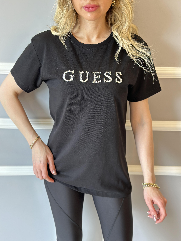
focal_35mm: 48
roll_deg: -2.4
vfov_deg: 39.7
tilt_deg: -18.1
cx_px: 90
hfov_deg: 30.3
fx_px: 335
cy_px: 120
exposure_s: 1/109
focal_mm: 6.86
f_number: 1.78
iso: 125
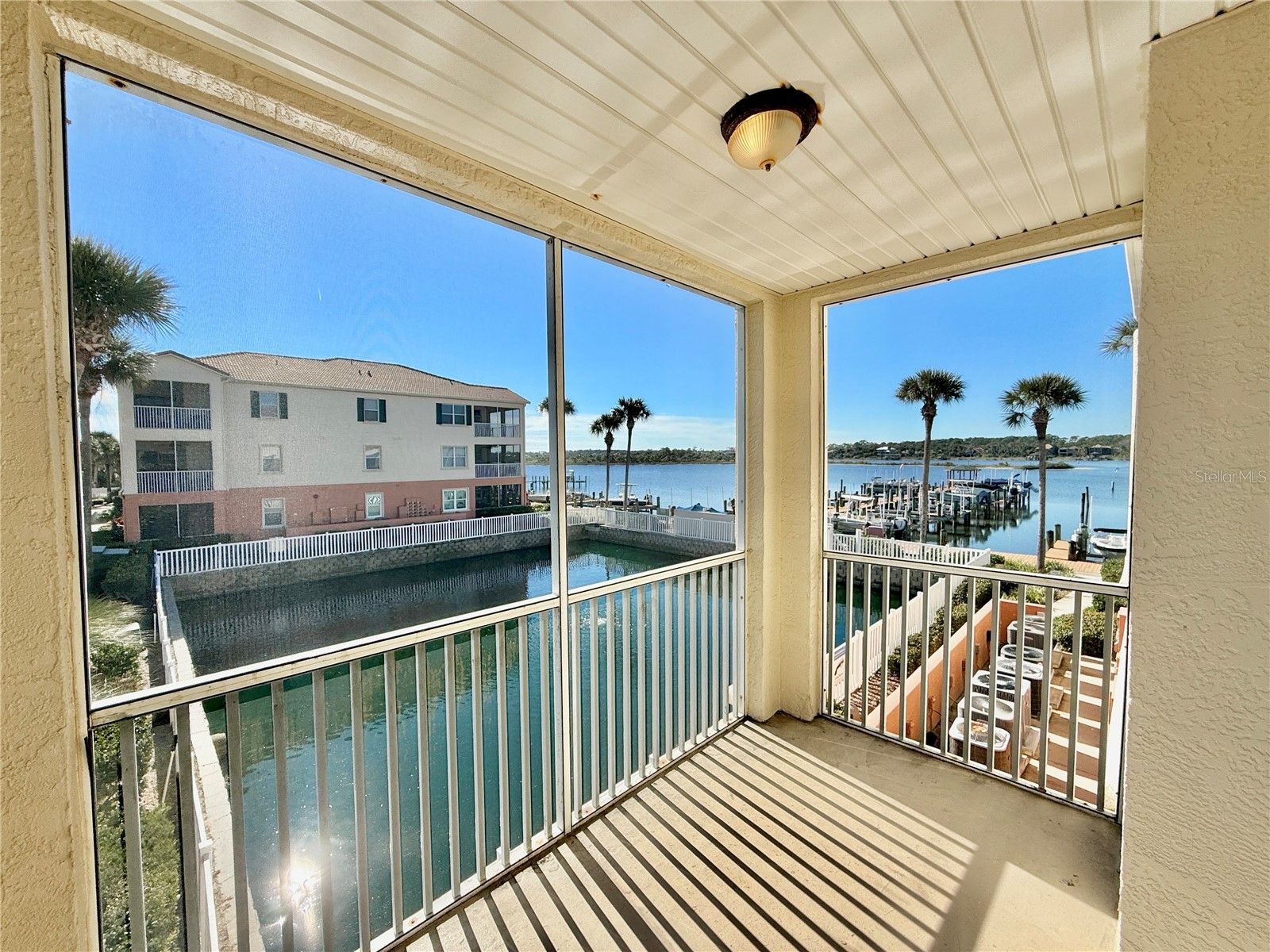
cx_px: 635
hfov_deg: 102.1
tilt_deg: -1.6
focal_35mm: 14
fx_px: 514
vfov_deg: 85.7
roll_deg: +0.6
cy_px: 476
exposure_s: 1/1534
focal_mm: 2.22
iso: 50
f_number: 2.2
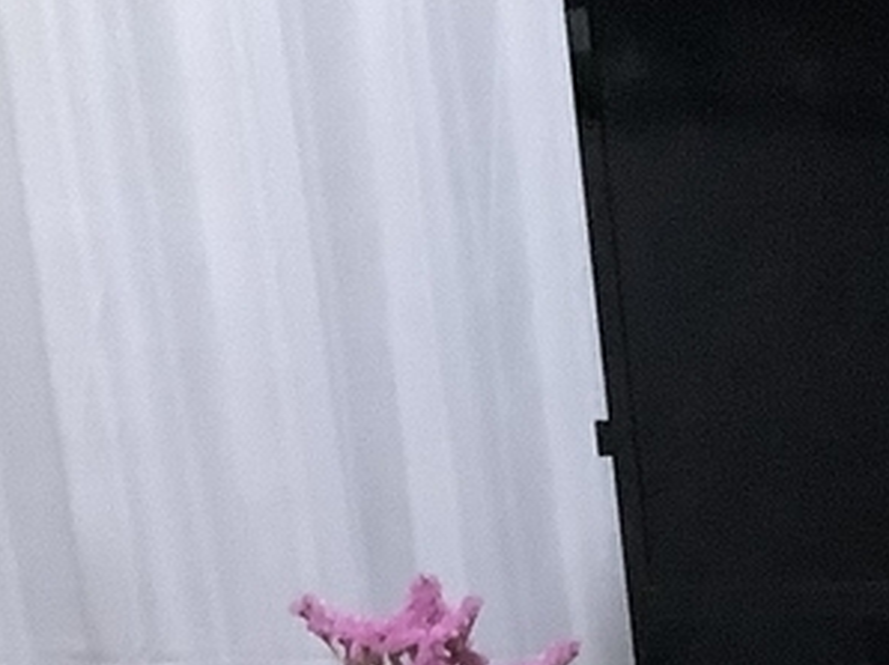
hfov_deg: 13.7
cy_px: 1247
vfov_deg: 11.0
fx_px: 3208
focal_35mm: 125
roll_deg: +1.4
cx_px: 1697
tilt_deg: -16.3
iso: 320
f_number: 2.4
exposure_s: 1/60
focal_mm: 3.3
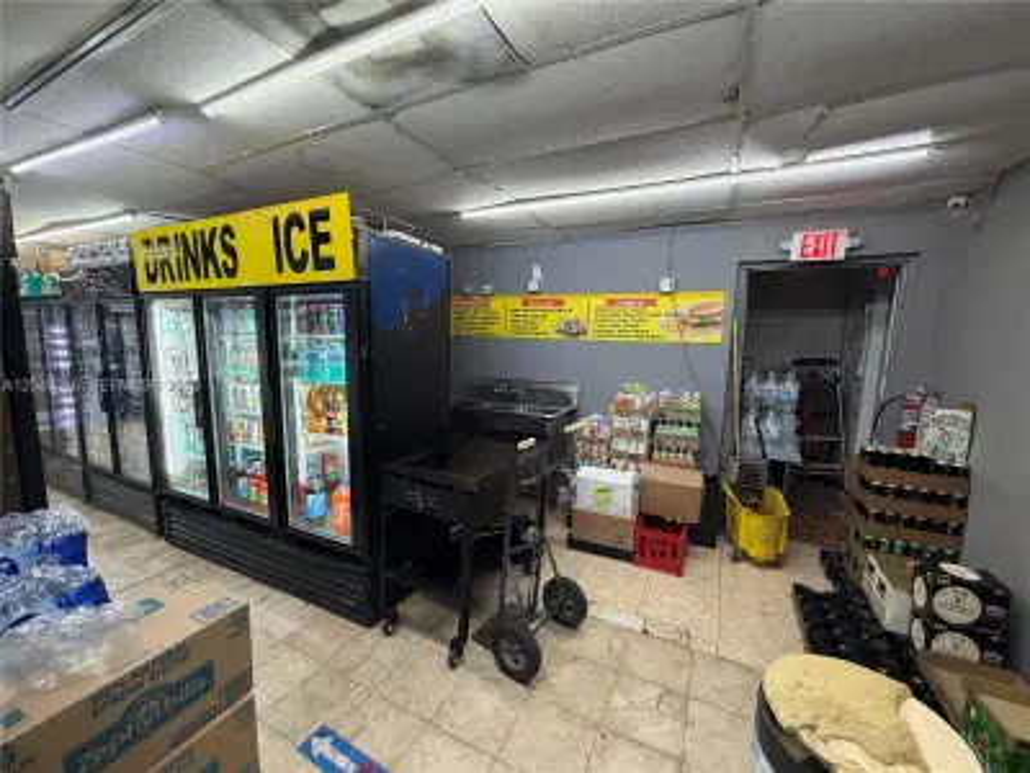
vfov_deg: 85.7
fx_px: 417
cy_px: 386
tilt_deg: -7.1
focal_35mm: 14
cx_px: 515
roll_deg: -0.4
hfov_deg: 102.1
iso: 250
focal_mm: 2.22
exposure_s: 1/120
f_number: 2.2
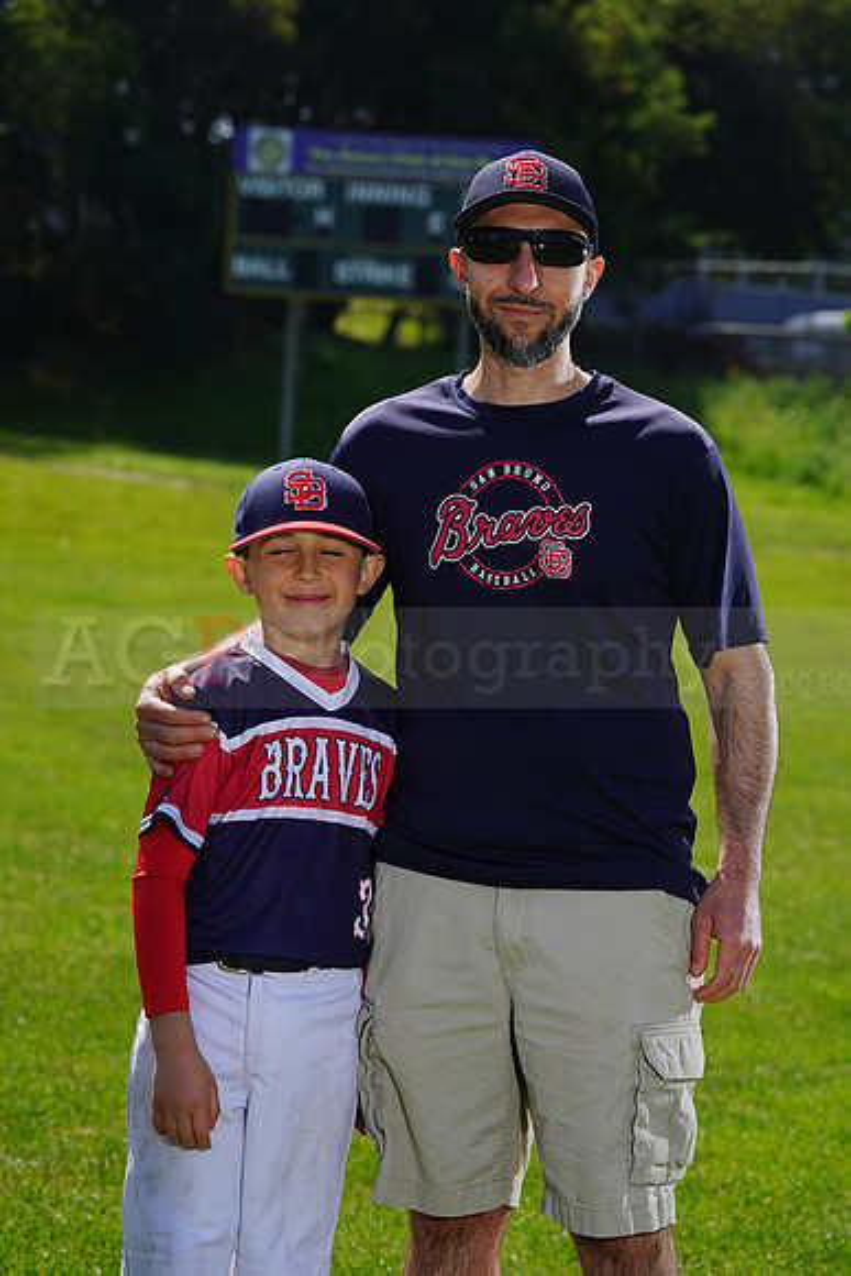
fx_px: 4677
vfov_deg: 15.5
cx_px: 426
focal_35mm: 132
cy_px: 638
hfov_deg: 10.4
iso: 100
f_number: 8
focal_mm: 132
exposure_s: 1/250
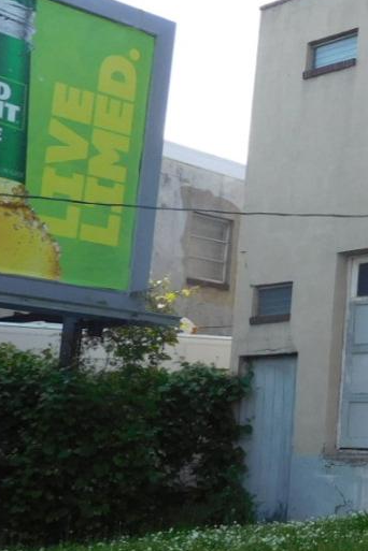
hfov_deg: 16.7
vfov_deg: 27.7
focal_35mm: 73
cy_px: 242
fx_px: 1119
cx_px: 576
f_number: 3.4
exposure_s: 1/640
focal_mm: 4.5
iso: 125
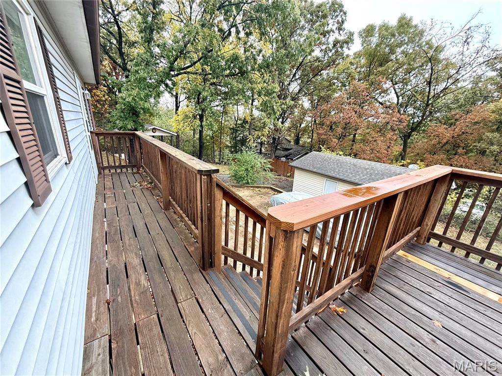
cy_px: 188
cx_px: 251
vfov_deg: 85.7
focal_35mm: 14
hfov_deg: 102.1
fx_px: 203
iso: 160
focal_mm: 2.22
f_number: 2.2
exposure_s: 1/99
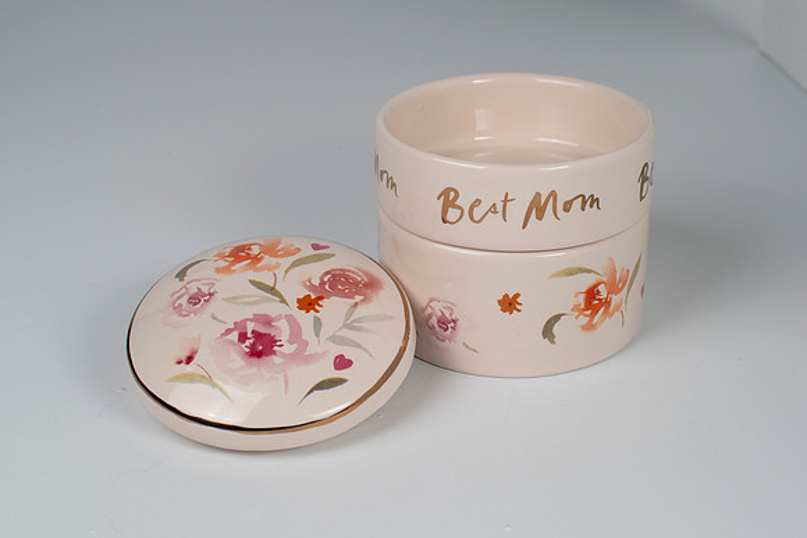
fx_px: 1391
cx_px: 477
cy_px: 204
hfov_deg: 32.3
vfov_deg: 21.9
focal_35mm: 62
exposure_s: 1/200
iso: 200
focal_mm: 50
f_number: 9
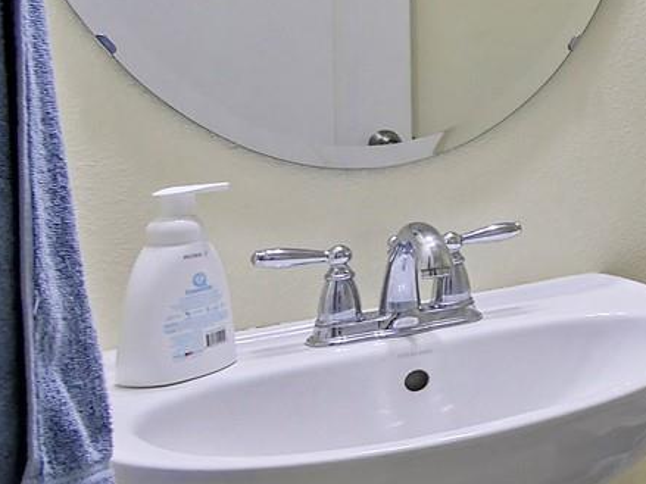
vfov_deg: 28.1
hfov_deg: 23.0
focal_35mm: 51
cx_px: 1127
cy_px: 121
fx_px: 951
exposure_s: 1/60
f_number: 4
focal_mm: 7
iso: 640
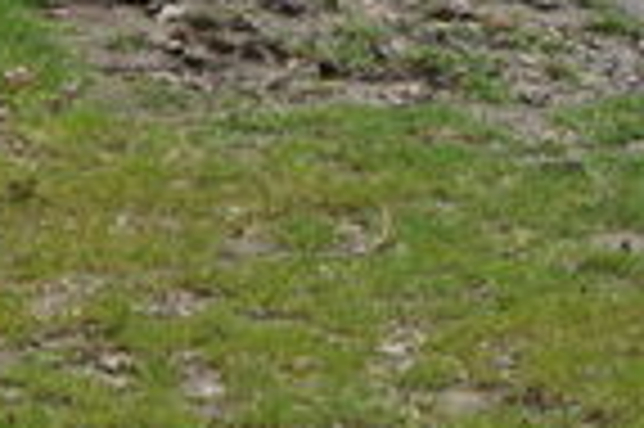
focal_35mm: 284
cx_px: -707
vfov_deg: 4.7
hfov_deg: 7.0
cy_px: -642
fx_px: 5075
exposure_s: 1/160
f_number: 8
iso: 200
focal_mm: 30
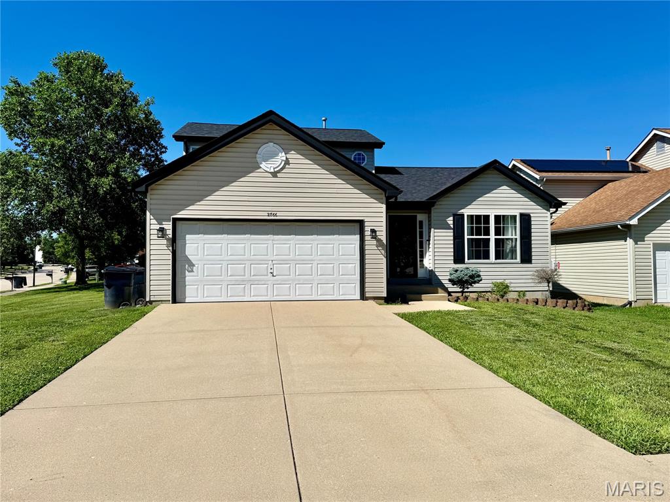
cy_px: 251
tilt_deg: +1.7
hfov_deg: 71.6
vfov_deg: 56.8
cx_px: 335
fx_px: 465
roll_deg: +0.8
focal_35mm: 24
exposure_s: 1/7937
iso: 80
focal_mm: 6.76
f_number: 1.78
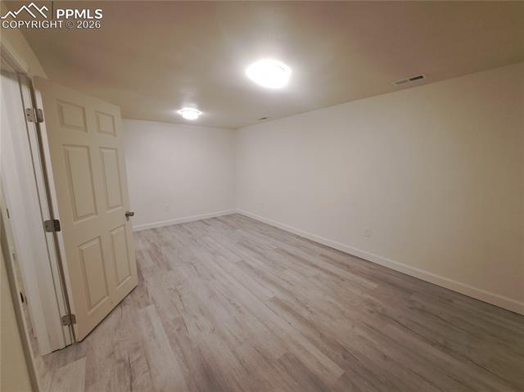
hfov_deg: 106.2
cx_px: 262
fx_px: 197
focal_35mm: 13
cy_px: 196
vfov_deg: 89.8
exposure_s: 1/40
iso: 200
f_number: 2.2
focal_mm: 1.74
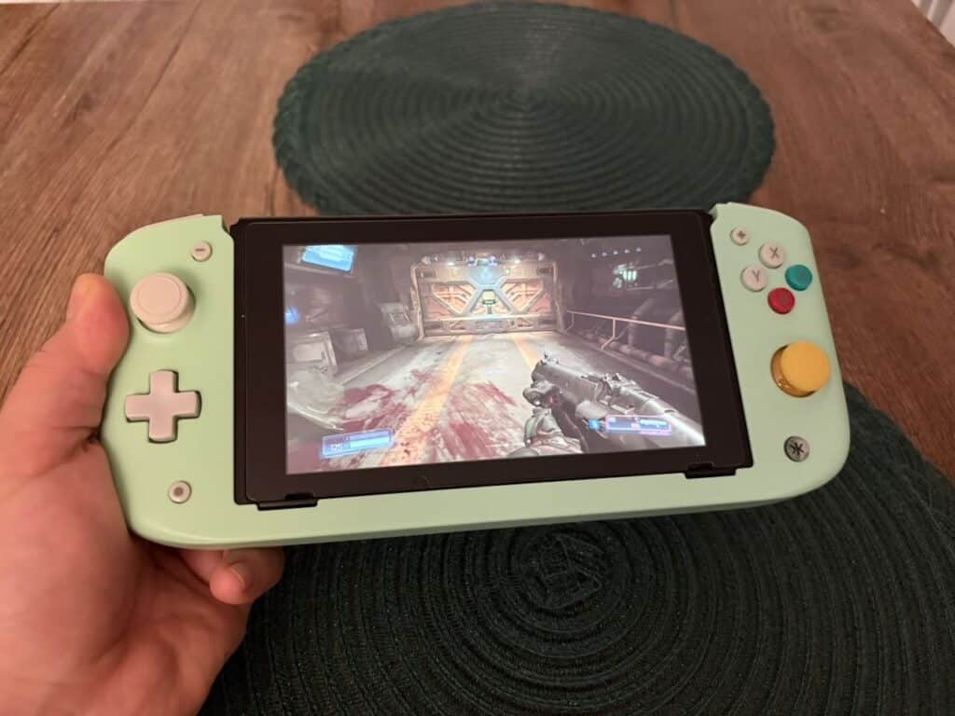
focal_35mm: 26
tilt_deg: -47.7
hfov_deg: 67.3
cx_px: 478
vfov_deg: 53.1
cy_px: 358
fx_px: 717
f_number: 1.6
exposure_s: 1/35
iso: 640
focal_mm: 5.96
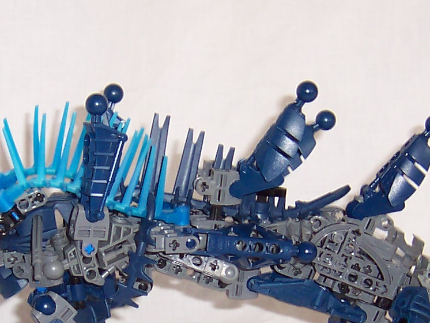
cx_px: 179
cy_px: 285
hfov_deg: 20.0
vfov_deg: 15.0
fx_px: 1218
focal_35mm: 98
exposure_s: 1/90
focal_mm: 5.6
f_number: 2.8
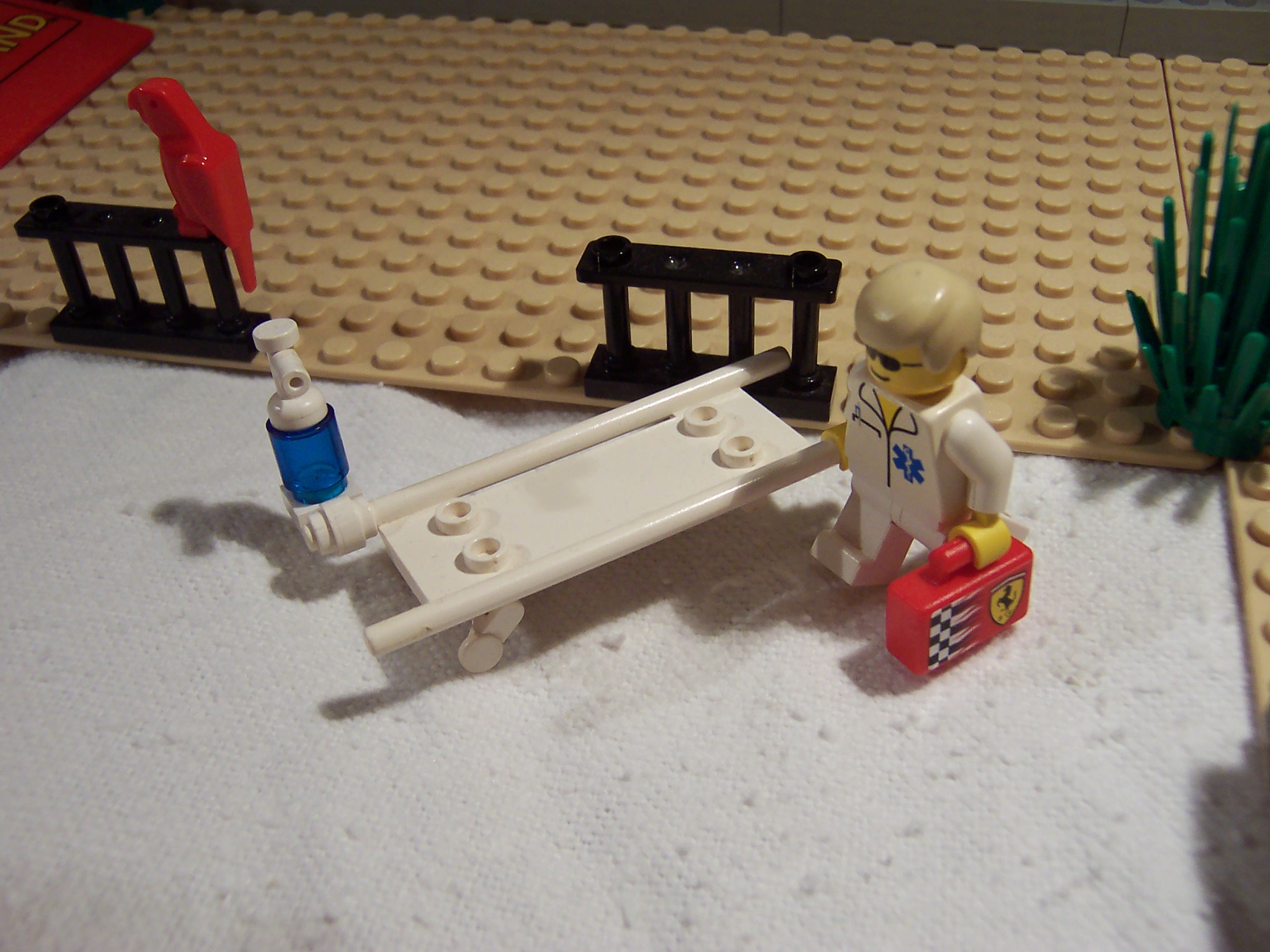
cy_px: 476
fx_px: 1321
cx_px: 635
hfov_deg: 51.4
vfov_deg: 39.7
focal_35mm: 36
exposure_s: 1/45
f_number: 2.8
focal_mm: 5.6
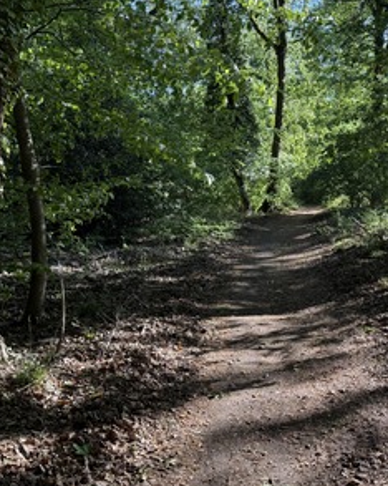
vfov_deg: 45.8
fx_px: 575
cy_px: 265
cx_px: 279
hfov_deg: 36.6
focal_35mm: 40
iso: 100
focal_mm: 6.76
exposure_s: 1/467
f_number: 1.78
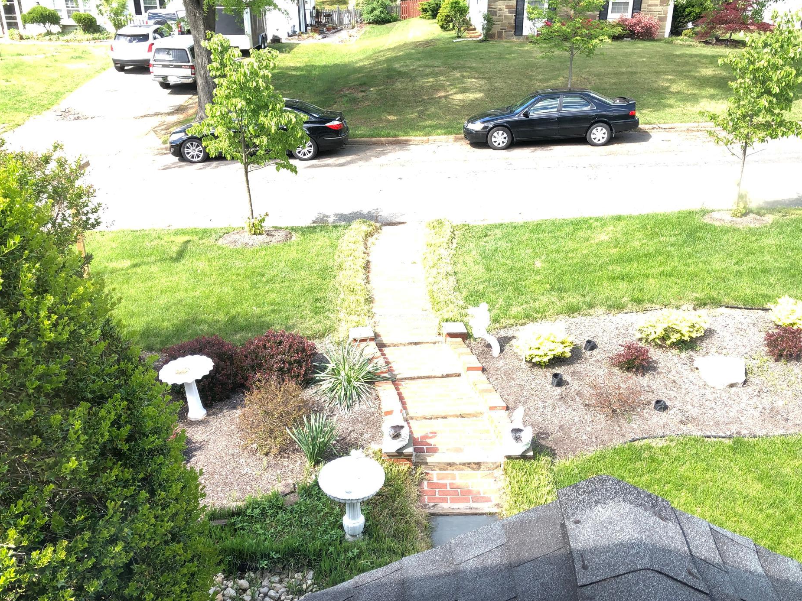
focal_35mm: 31
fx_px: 718
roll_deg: -0.5
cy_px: 309
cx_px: 421
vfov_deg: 45.4
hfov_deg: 58.3
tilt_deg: -25.4
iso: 25
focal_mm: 3.99
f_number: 1.8
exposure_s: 1/120
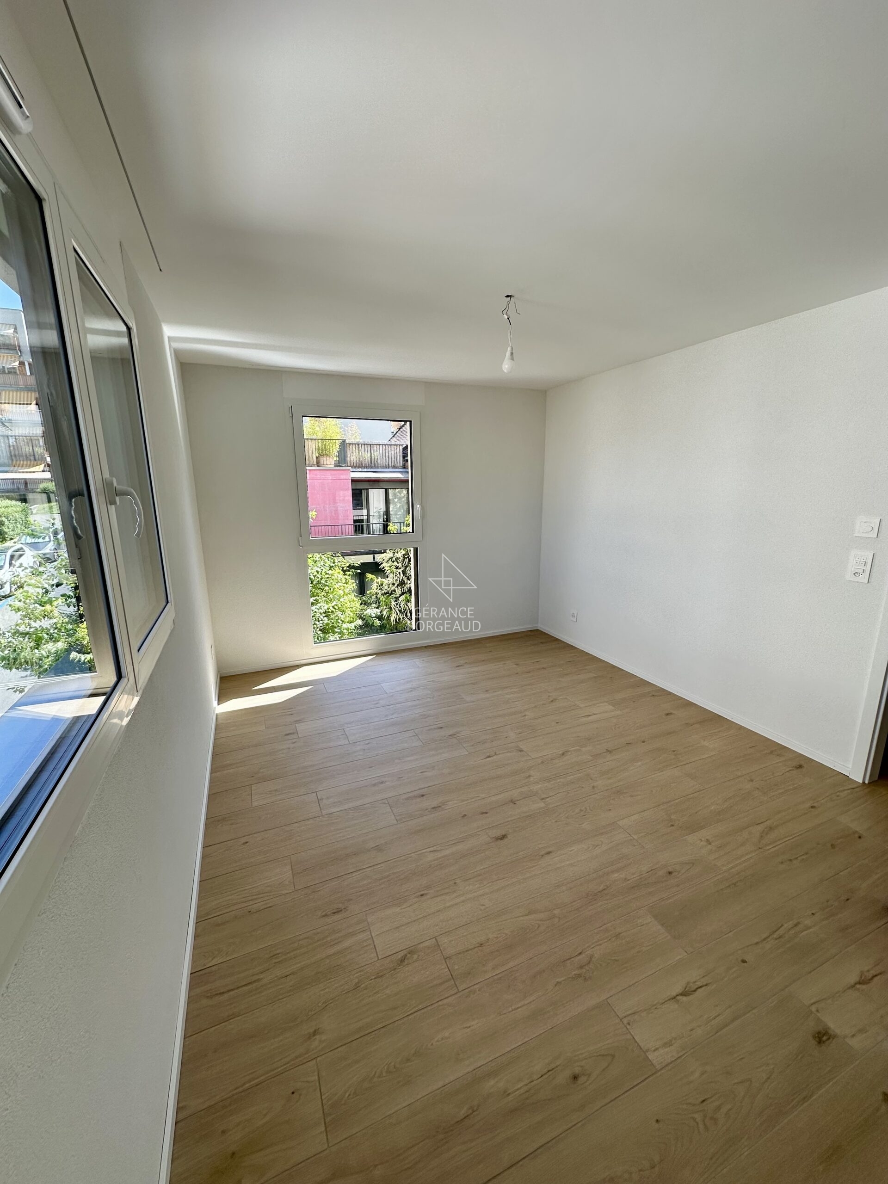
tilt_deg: -11.6
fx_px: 479
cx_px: 444
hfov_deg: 85.7
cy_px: 592
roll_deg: +0.1
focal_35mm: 14
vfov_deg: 102.1
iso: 40
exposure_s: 1/205
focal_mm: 2.22
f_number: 2.2
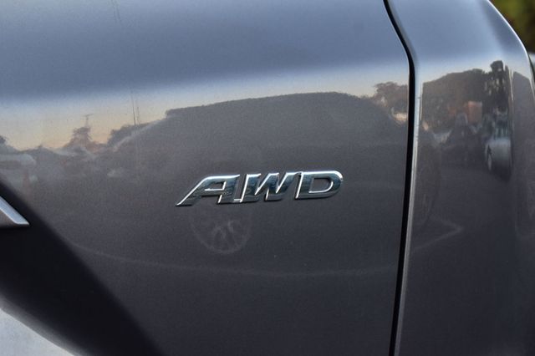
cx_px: 268
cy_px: 178
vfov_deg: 16.5
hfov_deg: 24.6
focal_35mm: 82
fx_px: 1225
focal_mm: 55
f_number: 7.1
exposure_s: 1/25
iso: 400
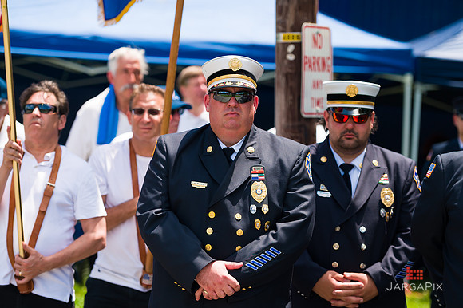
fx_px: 1568
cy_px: 154
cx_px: 232
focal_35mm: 122
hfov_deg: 16.8
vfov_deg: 11.2
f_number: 3.2
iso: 200
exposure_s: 1/2500
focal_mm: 122
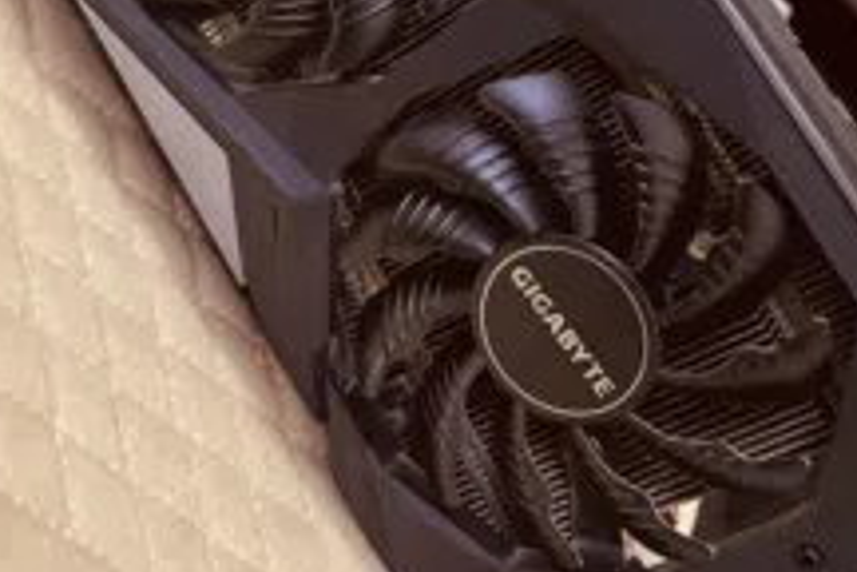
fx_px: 1190
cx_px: 321
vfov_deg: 24.5
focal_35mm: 50
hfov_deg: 39.3
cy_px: -107
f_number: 1.6
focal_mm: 4.2
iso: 800
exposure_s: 1/25
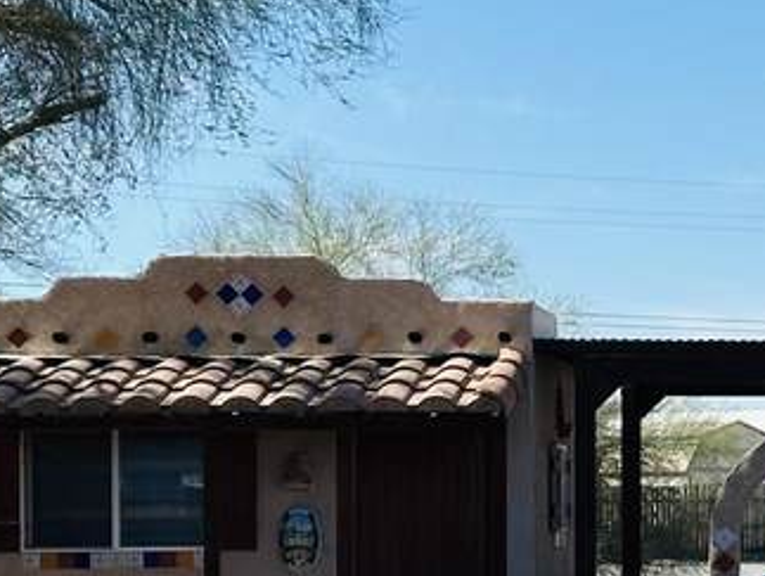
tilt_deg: +0.3
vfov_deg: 7.8
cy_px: 484
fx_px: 4204
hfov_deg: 10.0
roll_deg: +0.7
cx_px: 1179
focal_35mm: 190
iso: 64
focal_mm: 6.86
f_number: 1.78
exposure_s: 1/4566
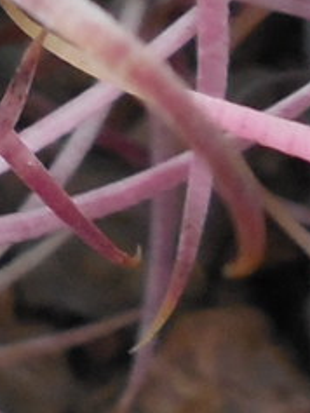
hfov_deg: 6.1
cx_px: -864
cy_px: -242
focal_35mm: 209
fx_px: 2493
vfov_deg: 9.2
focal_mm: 5.6
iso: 320
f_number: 3.6
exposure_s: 1/30
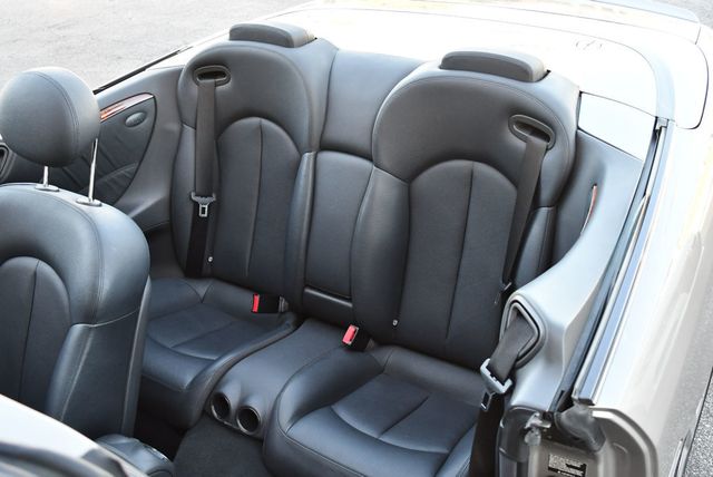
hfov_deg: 53.1
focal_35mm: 36
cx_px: 356
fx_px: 714
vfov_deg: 36.9
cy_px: 238
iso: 640
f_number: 3.5
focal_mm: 18
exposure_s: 1/250
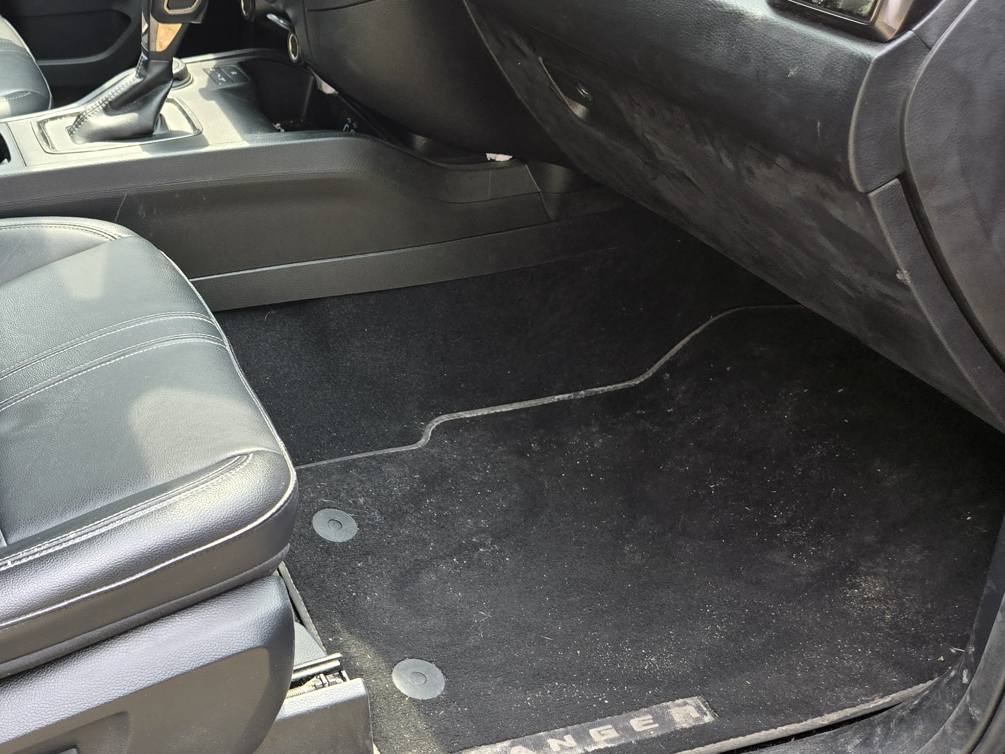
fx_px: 1248
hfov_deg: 40.1
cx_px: 76
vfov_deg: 33.5
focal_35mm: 43
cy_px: 303
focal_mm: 5.4
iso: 64
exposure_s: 1/180
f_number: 1.8
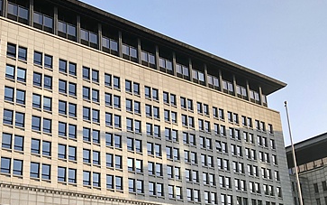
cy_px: 173
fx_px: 437
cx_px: 113
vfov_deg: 25.7
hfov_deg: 40.6
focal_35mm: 49
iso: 20
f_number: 1.8
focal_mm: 4
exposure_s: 1/417
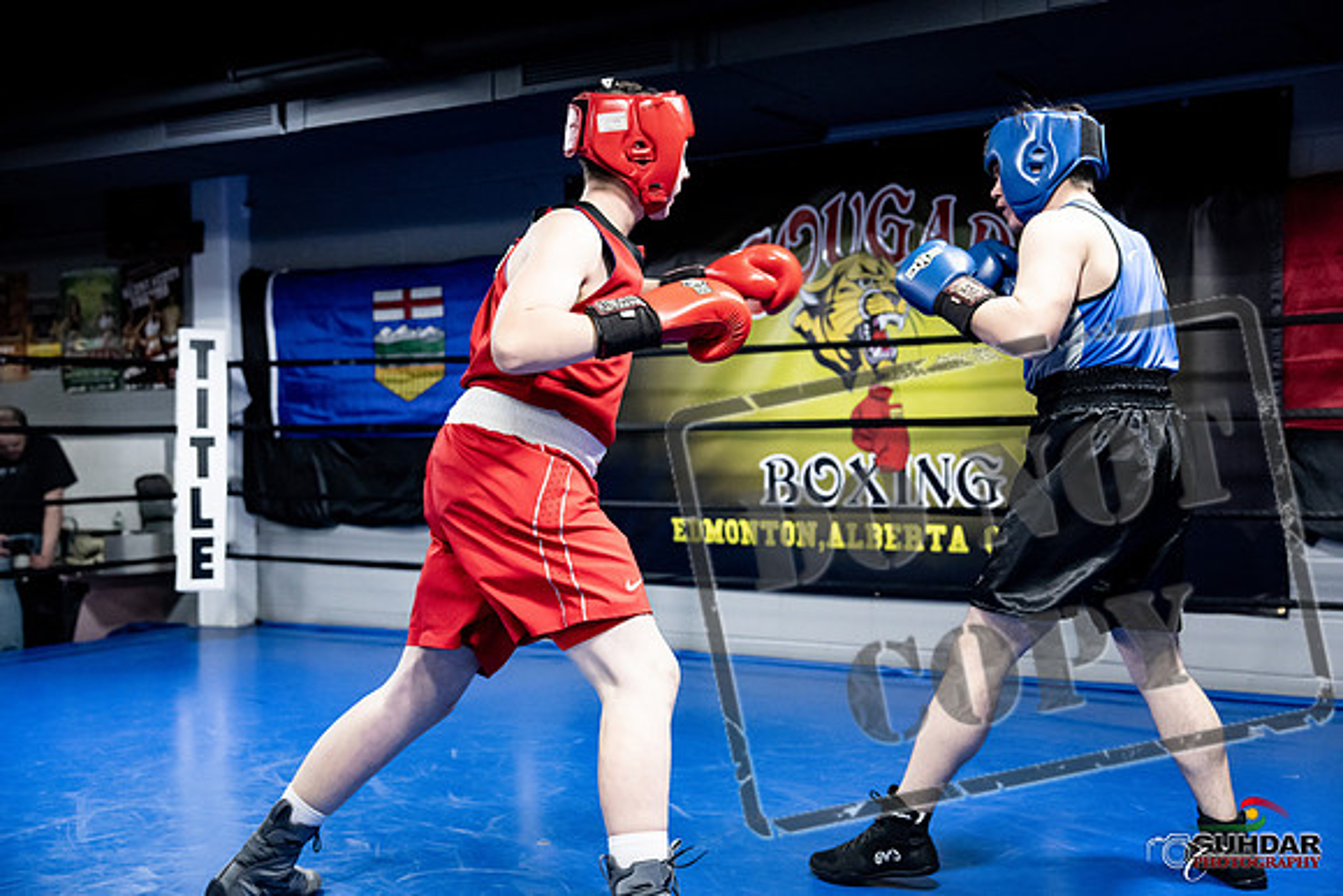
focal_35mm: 42
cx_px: 672
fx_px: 1567
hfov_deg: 46.4
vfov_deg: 31.9
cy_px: 448
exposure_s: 1/1000
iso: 8000
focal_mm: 42
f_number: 2.8
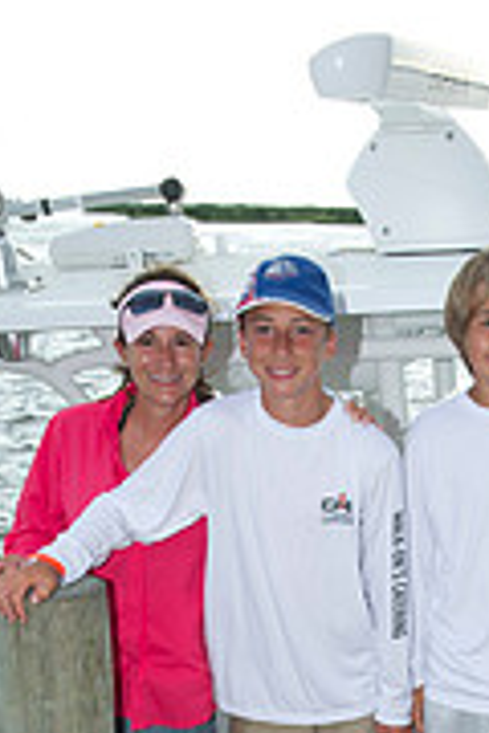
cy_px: 835
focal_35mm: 80
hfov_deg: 17.0
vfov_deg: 23.6
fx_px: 1630
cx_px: 344
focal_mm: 32
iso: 200
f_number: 6.3
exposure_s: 1/200
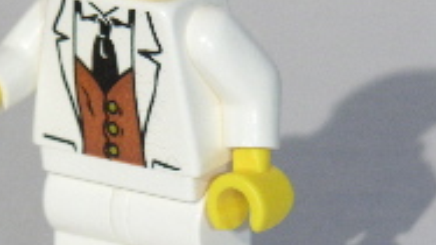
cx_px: 93
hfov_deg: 8.3
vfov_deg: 4.7
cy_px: 100
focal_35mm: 259
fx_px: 2993
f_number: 8
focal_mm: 17.1
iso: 160
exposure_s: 1/1000
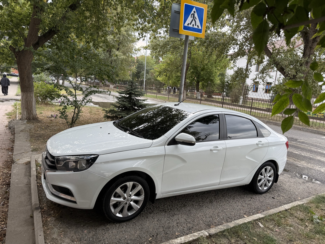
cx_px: 162
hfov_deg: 71.6
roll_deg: -5.6
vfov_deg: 56.8
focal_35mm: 24
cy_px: 122
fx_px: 225
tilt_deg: -9.9
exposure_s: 1/467
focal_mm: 6.76
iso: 80
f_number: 1.78
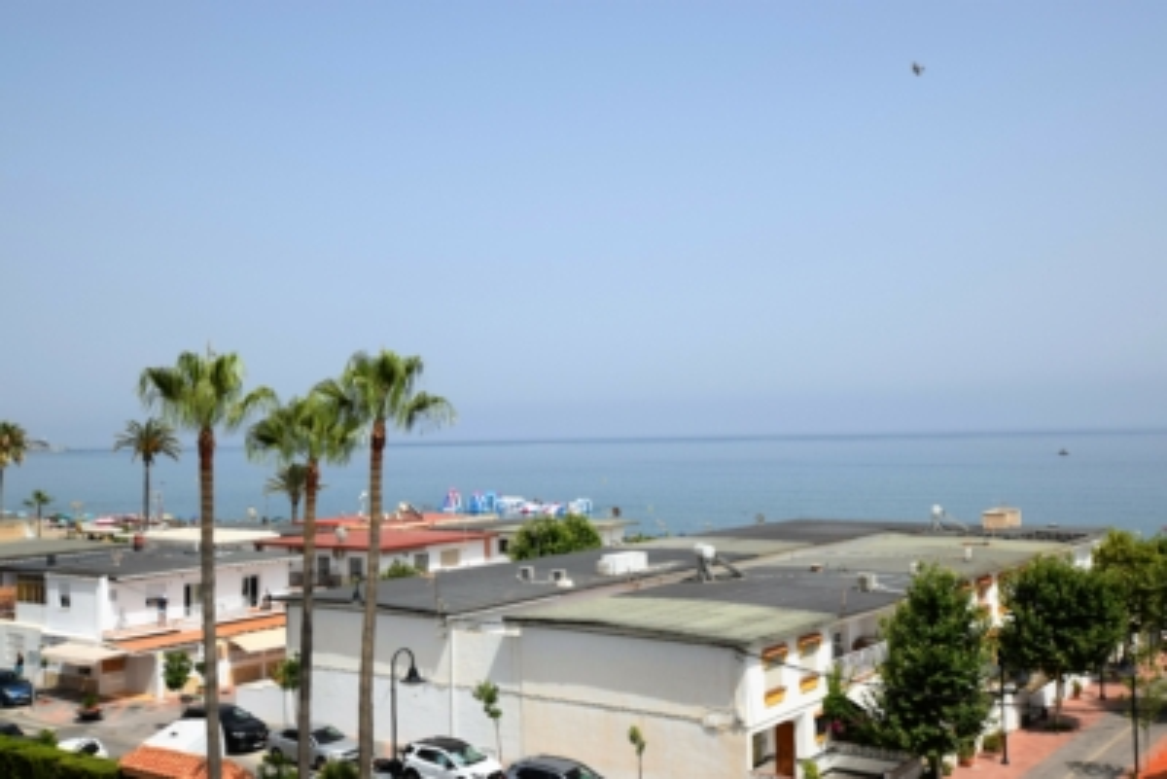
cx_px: 584
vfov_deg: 36.9
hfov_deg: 53.1
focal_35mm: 36
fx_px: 1167
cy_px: 390
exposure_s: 1/200
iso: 100
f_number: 11
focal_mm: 24
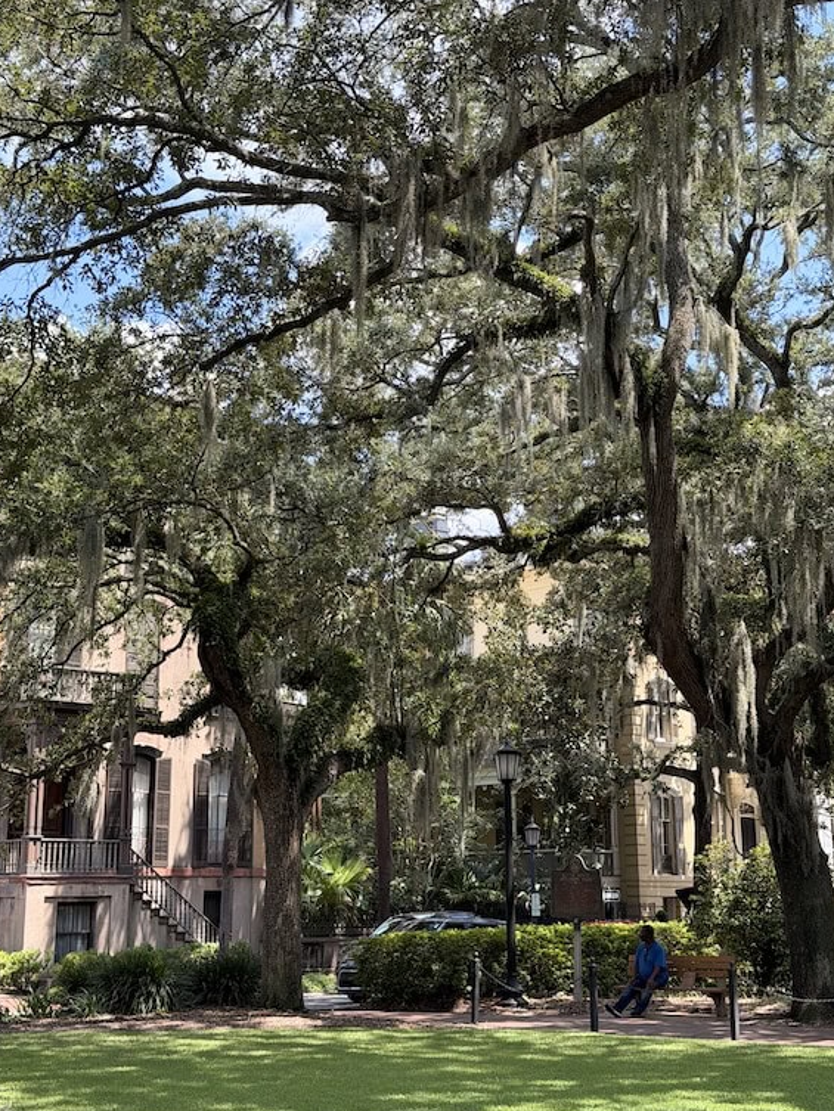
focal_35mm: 51
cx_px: 434
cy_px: 537
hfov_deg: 28.6
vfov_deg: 37.5
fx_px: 1638
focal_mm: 6.8
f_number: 1.8
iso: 100
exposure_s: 1/1013
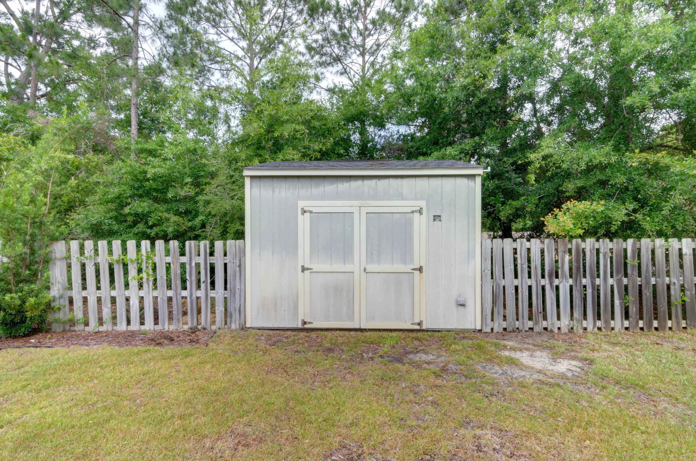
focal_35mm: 16
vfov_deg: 71.8
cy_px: 230
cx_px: 348
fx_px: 318
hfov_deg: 95.1
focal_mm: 11
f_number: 22
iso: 100
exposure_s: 1/60
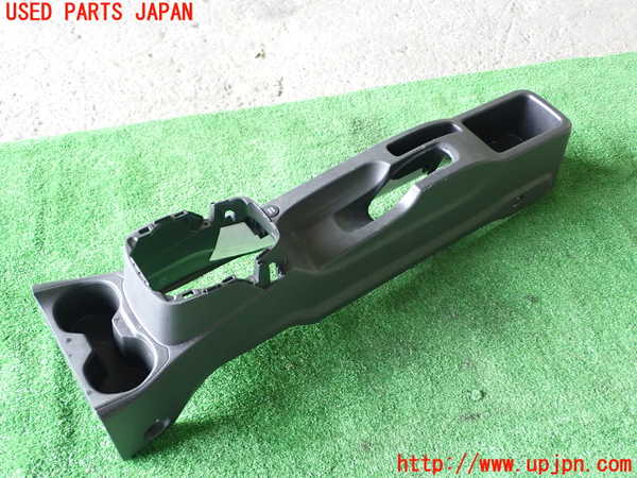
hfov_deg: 51.4
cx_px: 318
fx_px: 662
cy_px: 239
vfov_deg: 39.7
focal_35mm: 36
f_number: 2.5
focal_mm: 6.37
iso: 320
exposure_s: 1/40
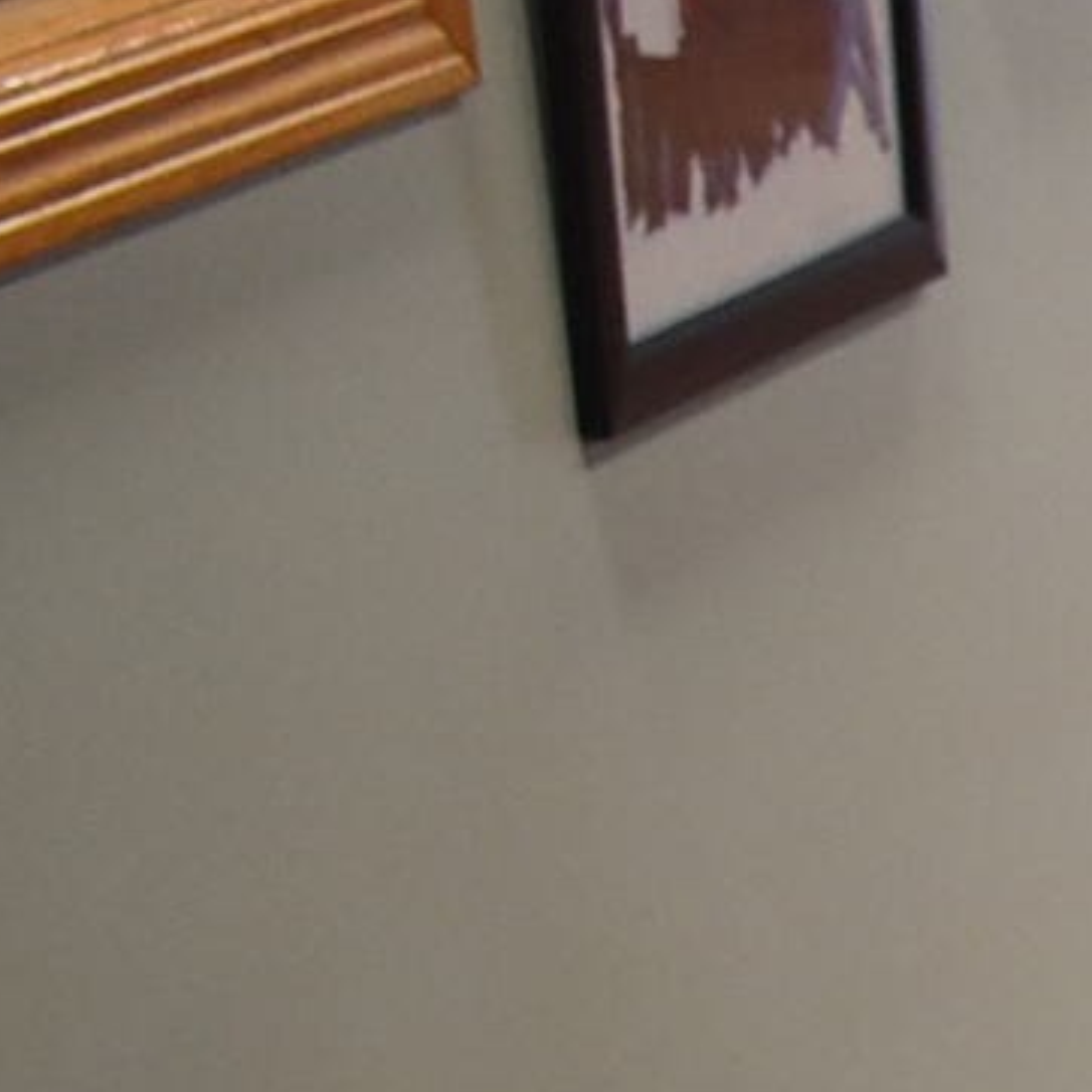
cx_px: 3692
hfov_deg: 6.6
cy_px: 2060
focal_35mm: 232
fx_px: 8280
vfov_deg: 7.3
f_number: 3.8
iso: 1250
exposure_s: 1/125
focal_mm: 22
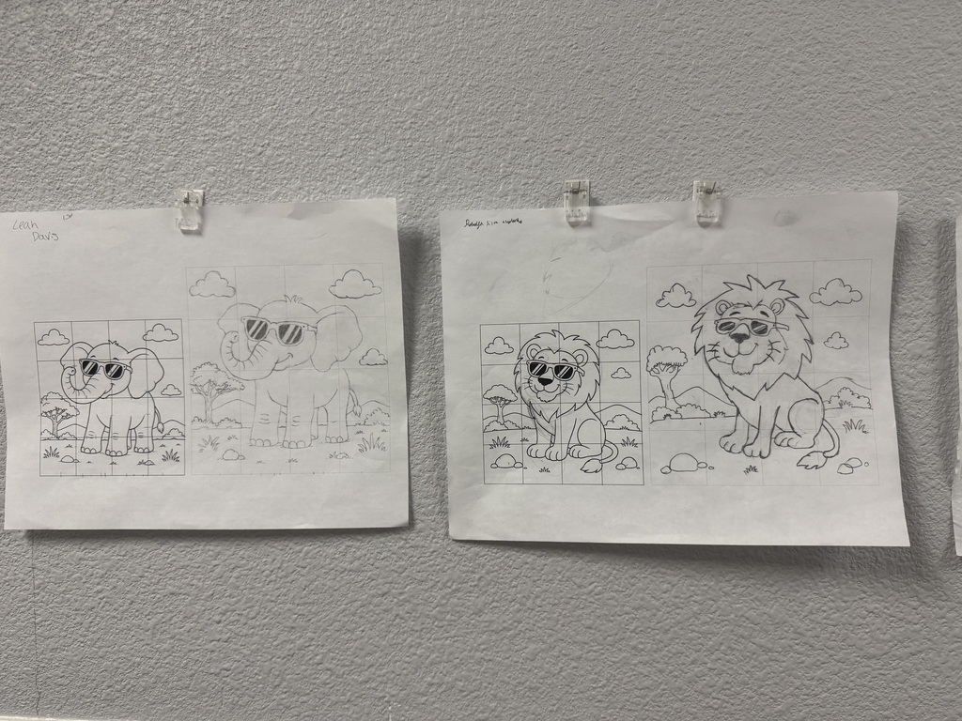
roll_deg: -0.4
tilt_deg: -1.8
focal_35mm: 24
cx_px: 481
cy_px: 360
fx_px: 667
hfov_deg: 71.6
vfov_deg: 56.8
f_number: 1.78
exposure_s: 1/60
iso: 160
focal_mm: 6.76
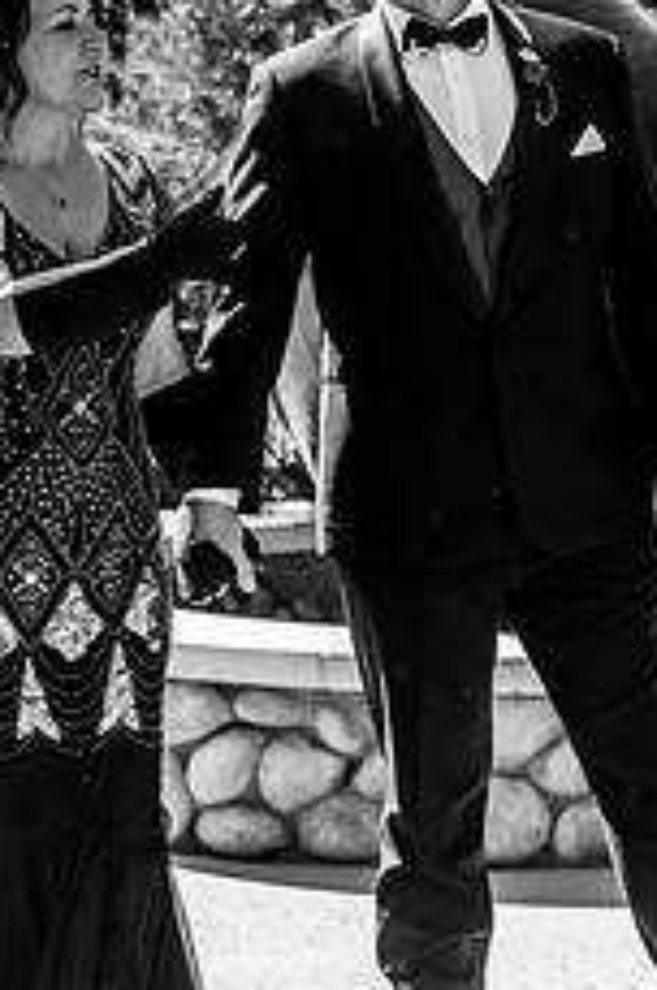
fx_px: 4420
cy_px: 376
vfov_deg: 12.8
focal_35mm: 161
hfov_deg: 8.5
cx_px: 447
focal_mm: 82
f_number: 4
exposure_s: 1/3200
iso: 500
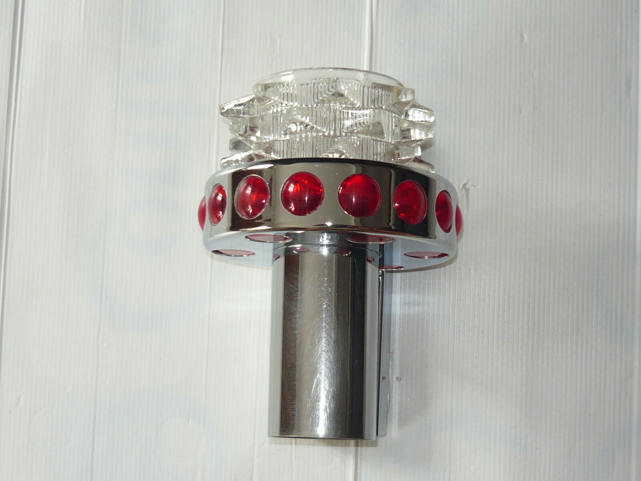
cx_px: 320
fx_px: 1222
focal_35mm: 66
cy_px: 240
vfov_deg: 22.3
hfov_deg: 29.4
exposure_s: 1/50
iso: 100
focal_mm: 6.8
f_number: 3
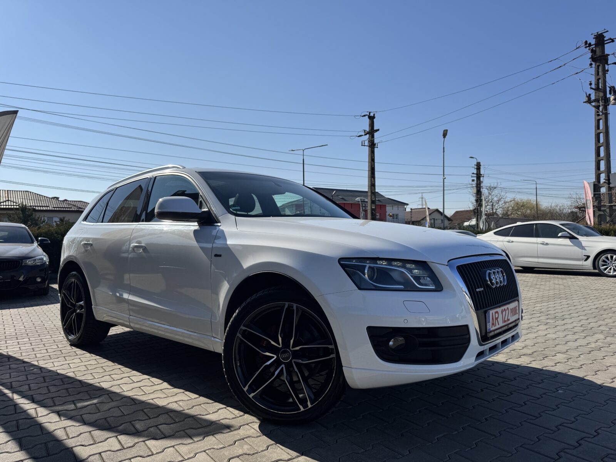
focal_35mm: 24
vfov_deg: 56.8
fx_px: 427
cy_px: 231
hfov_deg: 71.6
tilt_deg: +0.6
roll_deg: +0.6
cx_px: 308
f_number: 1.78
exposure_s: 1/7937
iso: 80
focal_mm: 6.76
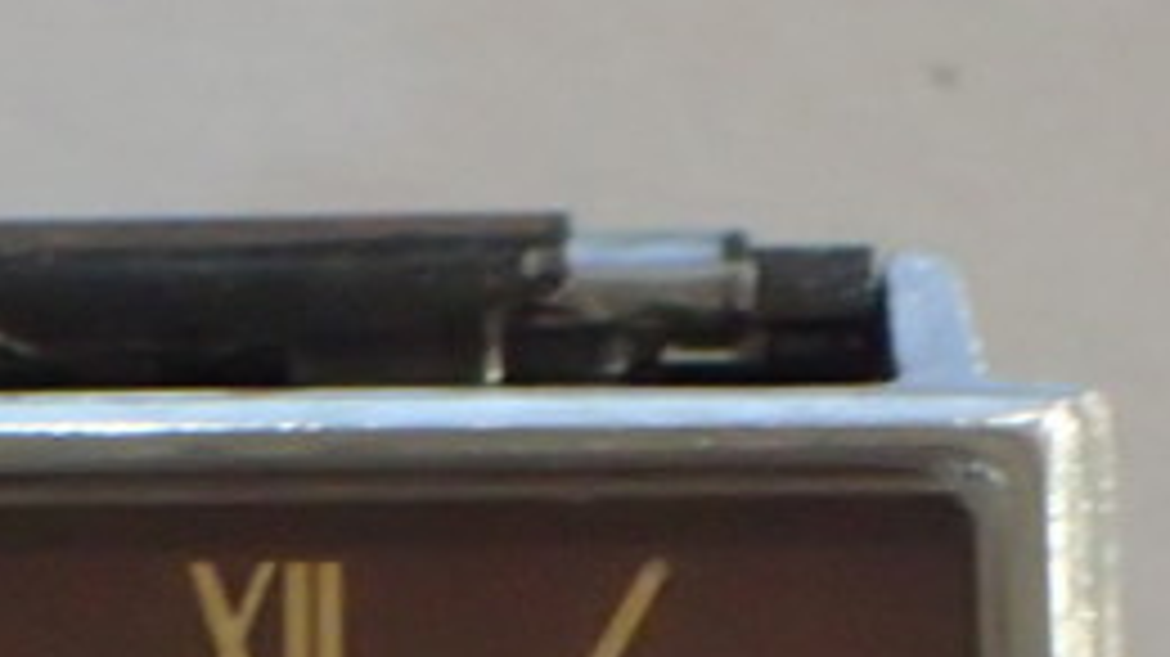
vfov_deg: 4.8
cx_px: 270
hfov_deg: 8.7
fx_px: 7691
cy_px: 1300
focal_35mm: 248
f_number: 4.2
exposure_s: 1/30
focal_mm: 13.47
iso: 1600
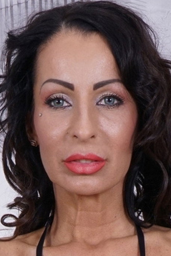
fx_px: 271
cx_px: 82
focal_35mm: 38
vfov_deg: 50.7
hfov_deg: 35.1
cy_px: 125
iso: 250
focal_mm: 35
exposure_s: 1/125
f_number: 18
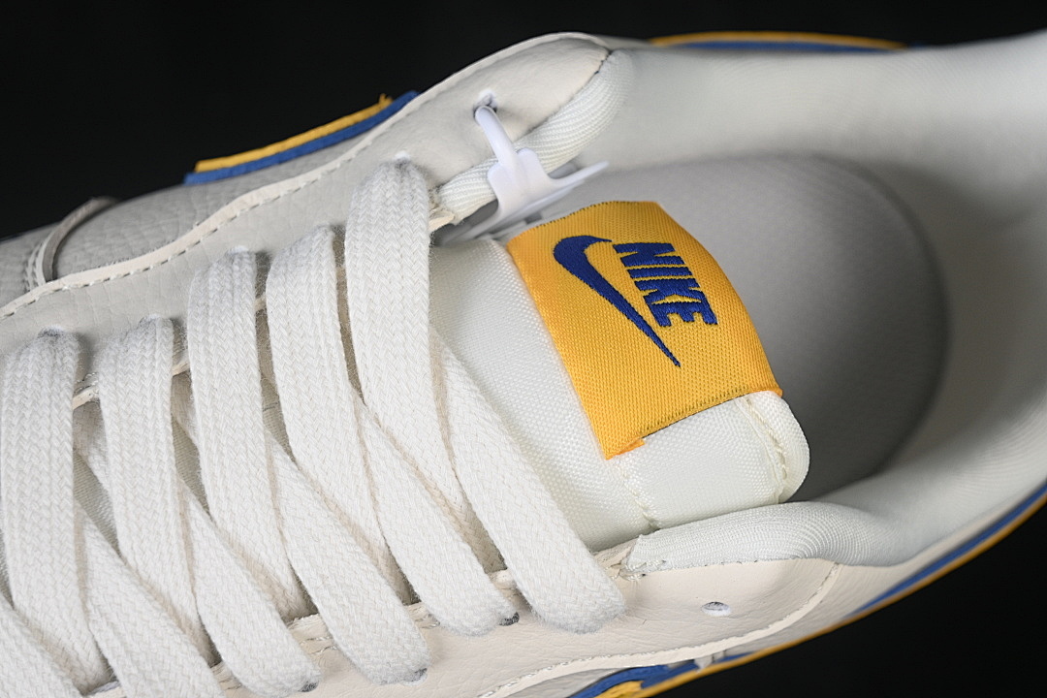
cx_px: 524
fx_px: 2181
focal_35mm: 75
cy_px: 349
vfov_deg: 18.2
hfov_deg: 27.0
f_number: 7.1
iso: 160
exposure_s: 1/80
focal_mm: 50
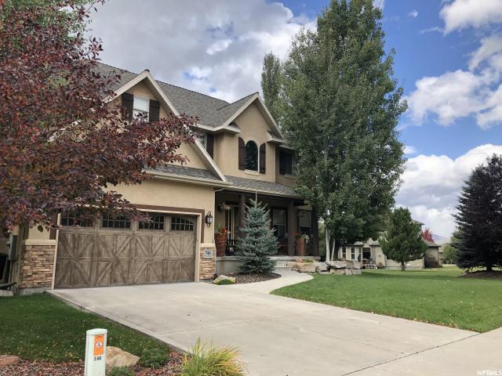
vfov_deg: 49.7
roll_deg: +0.0
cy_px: 188
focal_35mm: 28
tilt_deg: +9.2
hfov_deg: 63.4
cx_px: 251
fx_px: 406
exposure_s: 1/736
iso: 20
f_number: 1.8
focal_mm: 3.99
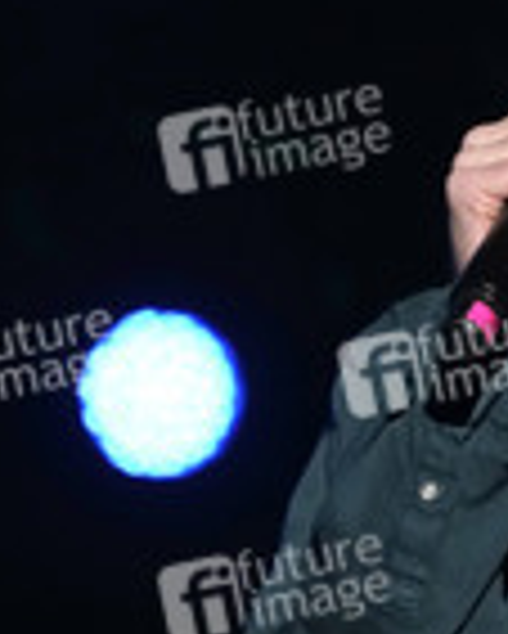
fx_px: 7246
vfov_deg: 5.0
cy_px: 252
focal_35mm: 386
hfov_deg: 4.0
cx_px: 784
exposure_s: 1/250
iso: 2000
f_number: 5
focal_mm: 129
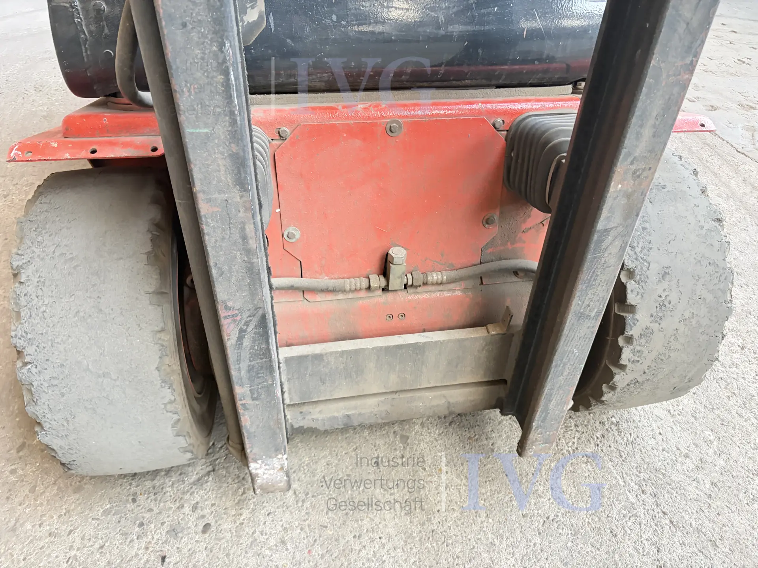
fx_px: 569
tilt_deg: -37.3
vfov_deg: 53.1
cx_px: 379
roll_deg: +0.3
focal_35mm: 26
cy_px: 284
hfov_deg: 67.3
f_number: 1.6
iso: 500
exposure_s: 1/40
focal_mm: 5.96
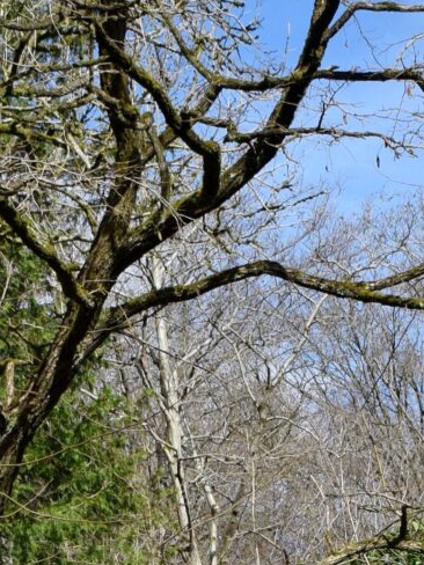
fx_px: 3023
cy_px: 785
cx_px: 597
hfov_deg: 7.9
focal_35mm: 185
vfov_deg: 10.4
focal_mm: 29
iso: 400
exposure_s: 1/1600
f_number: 7.1
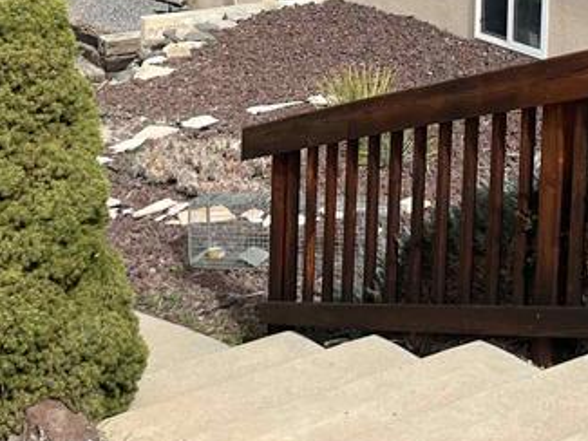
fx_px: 1393
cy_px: 5
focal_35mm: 82
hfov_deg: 23.8
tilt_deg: -10.3
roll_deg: -0.8
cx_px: 344
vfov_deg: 17.6
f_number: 1.6
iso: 50
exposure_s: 1/2688
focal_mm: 5.1
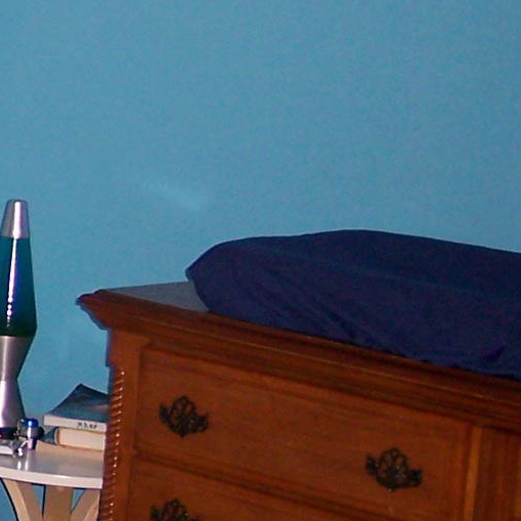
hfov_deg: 10.2
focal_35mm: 156
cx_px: -579
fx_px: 2656
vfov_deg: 11.2
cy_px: 187
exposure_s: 1/60
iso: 140
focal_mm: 8
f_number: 2.8
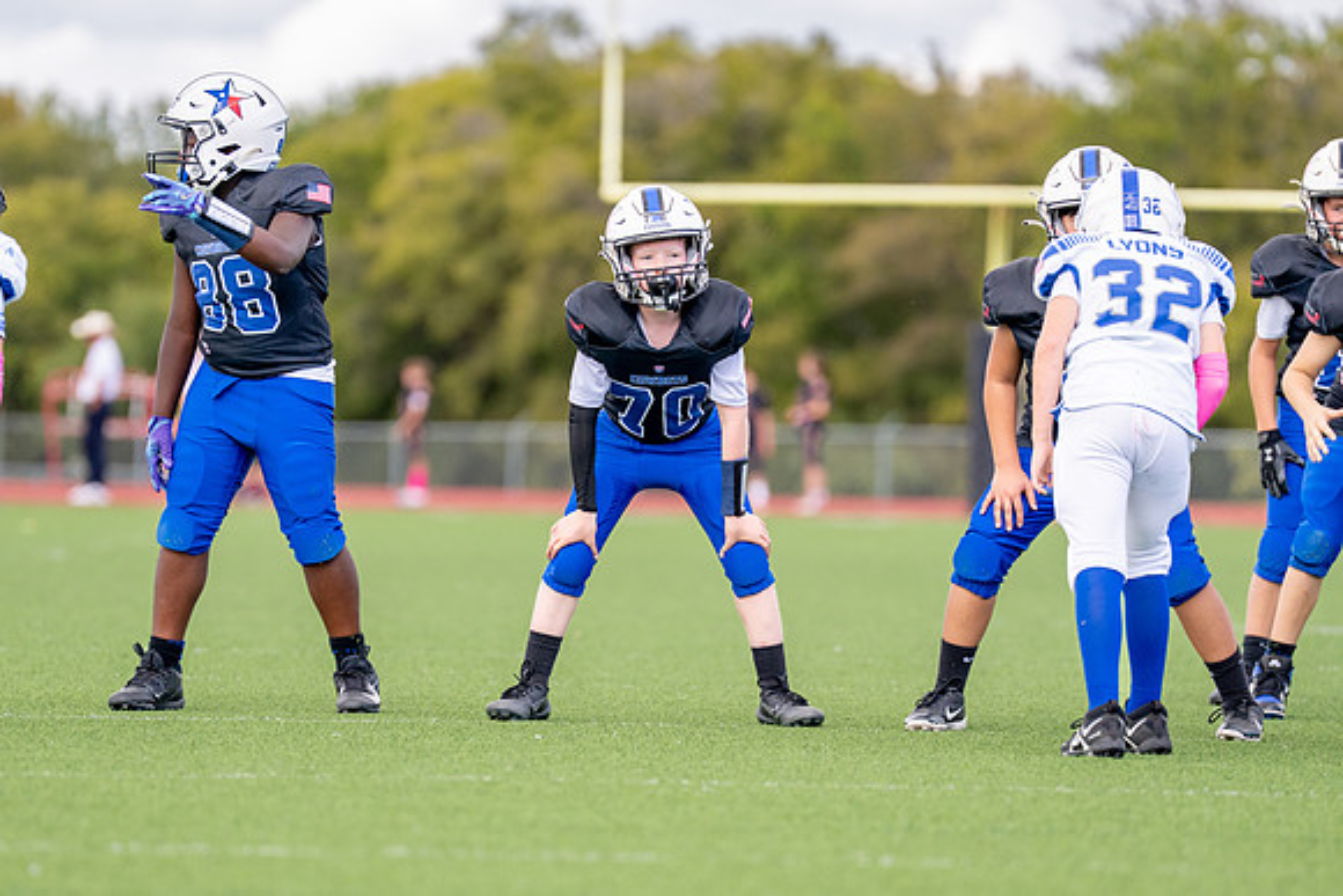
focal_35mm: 330
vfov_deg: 4.2
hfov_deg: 6.2
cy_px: 512
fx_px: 12329
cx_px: 566
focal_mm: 200
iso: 400
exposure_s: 1/3200
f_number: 2.8
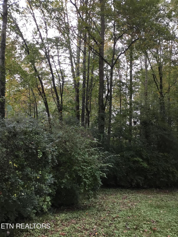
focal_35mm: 31
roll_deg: -1.5
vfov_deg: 58.4
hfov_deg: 45.4
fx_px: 213
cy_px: 118
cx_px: 89
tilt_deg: +7.3
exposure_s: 1/30
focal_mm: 3.3
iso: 50
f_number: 2.4
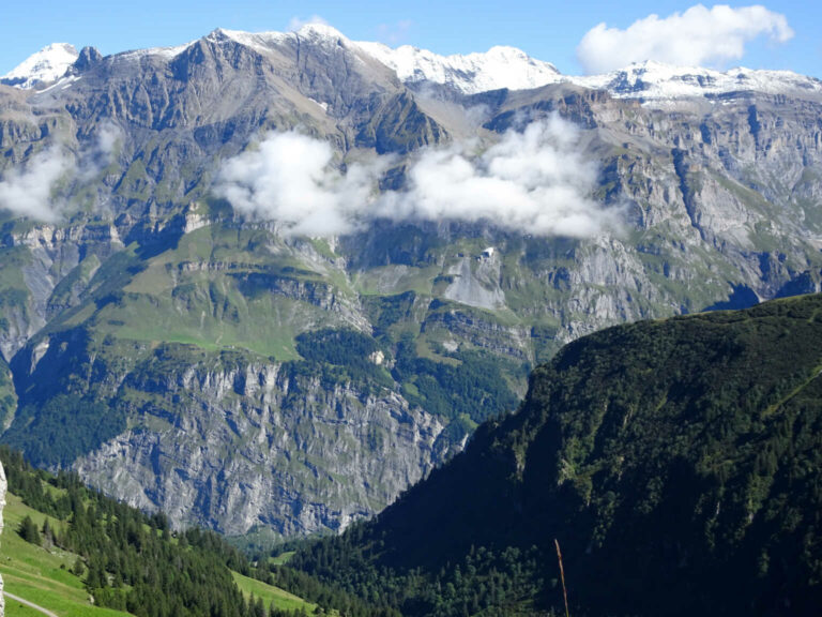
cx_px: 411
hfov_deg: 39.7
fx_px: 1140
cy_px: 308
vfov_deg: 30.3
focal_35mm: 48
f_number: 4.5
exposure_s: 1/400
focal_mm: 8.18
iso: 80
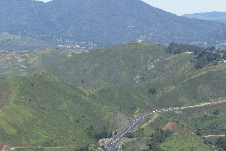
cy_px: 165
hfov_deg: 11.6
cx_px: 60
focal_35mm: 177
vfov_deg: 7.7
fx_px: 1111
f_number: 20
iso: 800
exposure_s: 1/250
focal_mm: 70
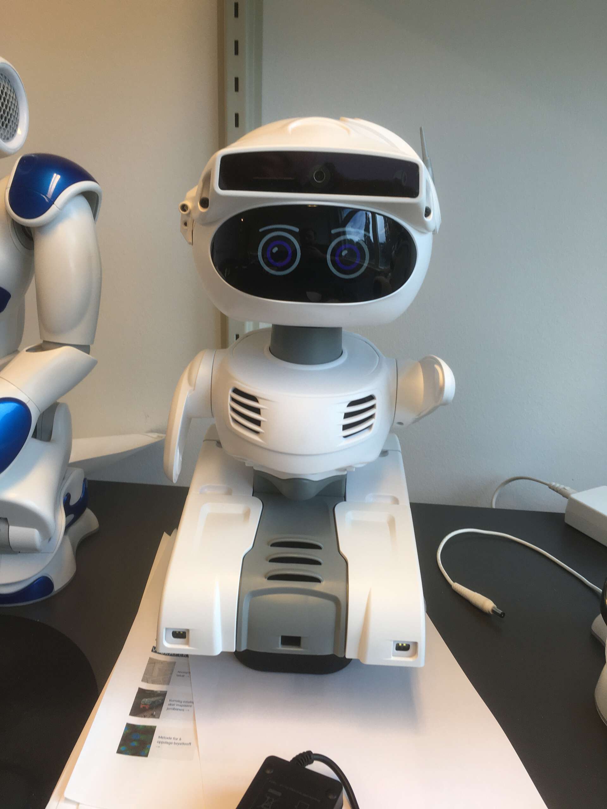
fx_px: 678
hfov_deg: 48.2
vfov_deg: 61.7
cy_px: 404
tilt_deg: -21.8
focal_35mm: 29
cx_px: 304
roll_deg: -3.8
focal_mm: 4.15
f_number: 2.2
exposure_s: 1/50
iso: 25
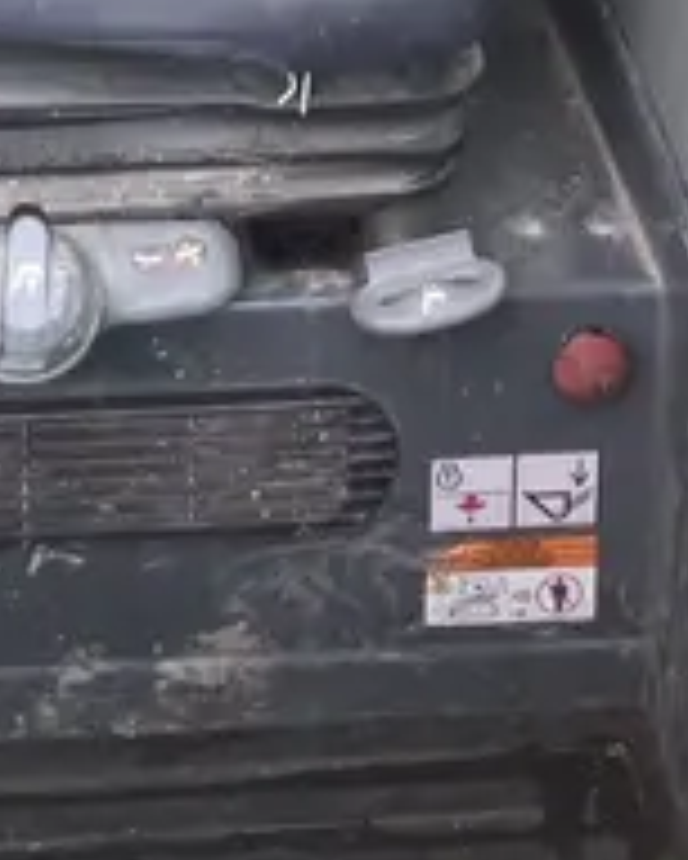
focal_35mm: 105
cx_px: 126
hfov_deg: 14.6
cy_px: -709
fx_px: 2670
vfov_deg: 15.6
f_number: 1.8
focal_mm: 3.99
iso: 20
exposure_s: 1/142
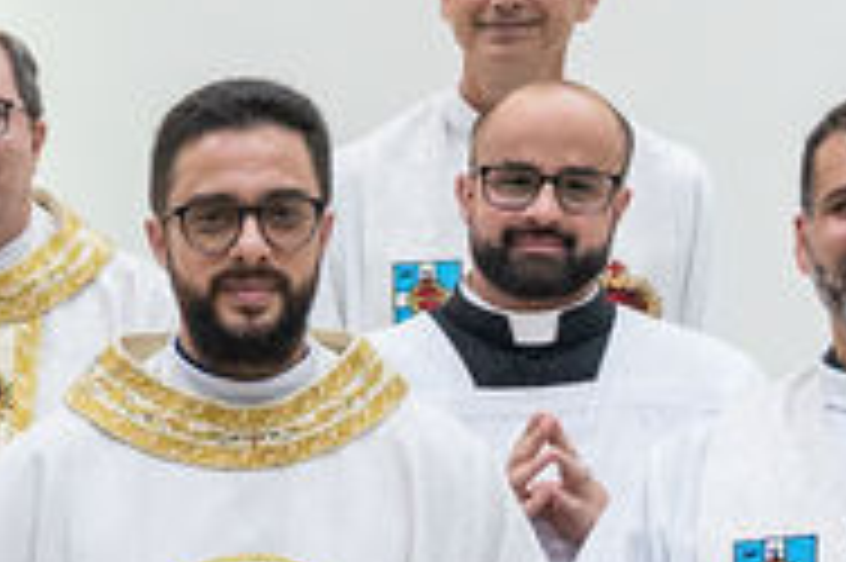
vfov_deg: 8.3
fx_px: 3804
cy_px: 758
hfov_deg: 11.6
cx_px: -770
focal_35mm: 162
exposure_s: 1/125
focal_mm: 29.7
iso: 1600
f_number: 2.8
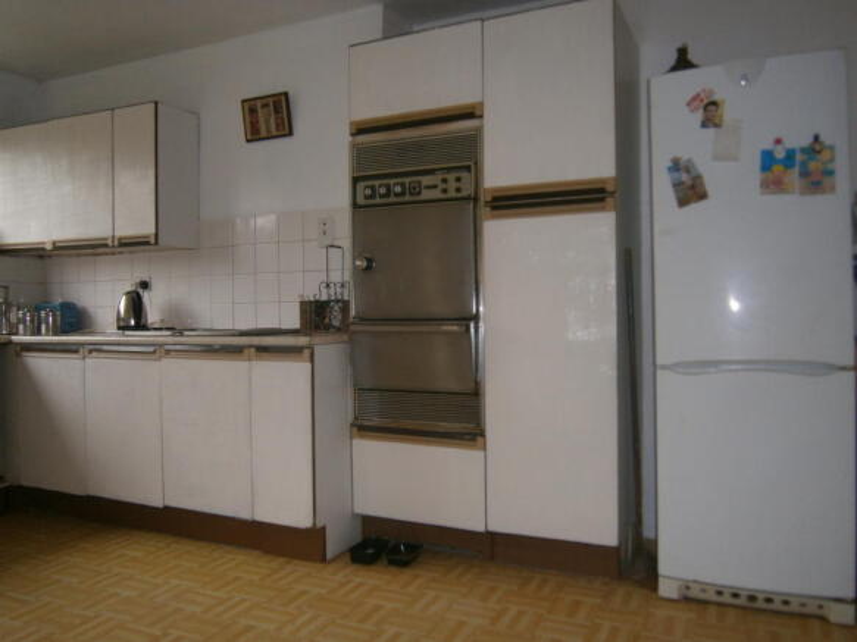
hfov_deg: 67.3
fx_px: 644
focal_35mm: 26
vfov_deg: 53.0
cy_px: 321
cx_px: 428
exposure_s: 1/30
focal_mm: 4.7
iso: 125
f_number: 2.8
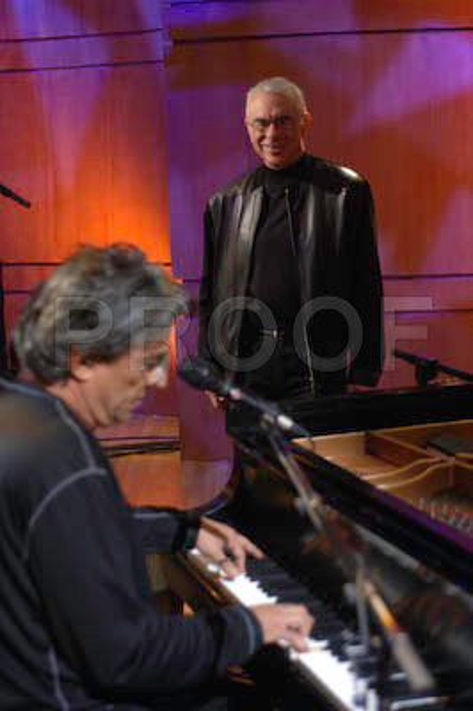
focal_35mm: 63
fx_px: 1244
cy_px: 356
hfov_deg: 21.5
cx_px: 236
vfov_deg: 31.9
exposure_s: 1/60
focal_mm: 42
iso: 800
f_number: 2.8
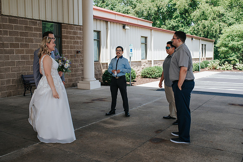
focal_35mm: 37
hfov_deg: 51.9
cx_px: 121
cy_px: 81
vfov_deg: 35.9
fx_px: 250
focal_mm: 35
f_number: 3.5
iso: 100
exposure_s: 1/320
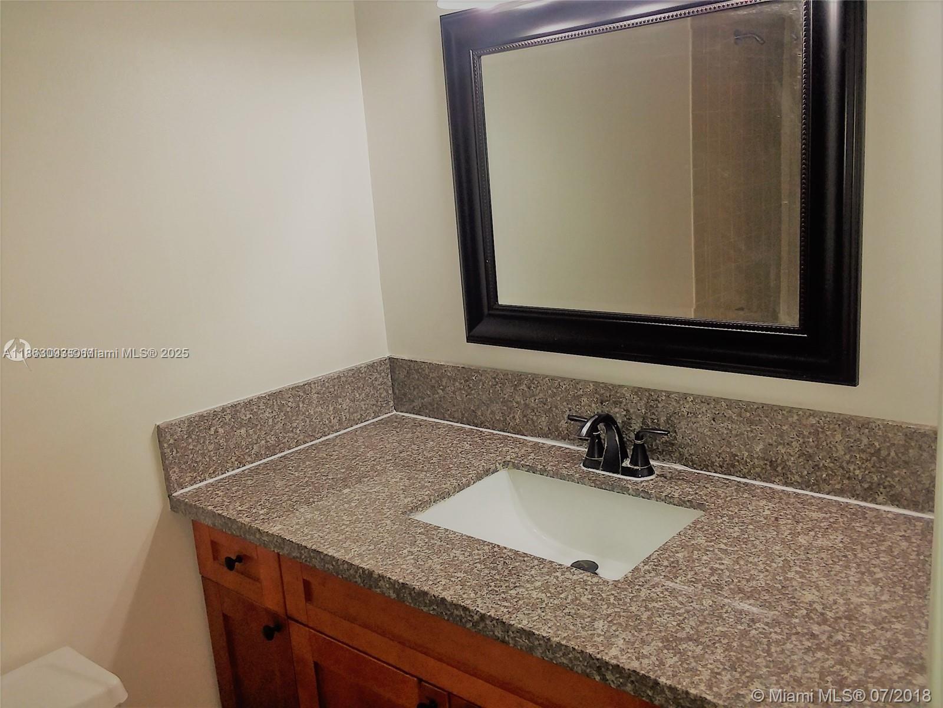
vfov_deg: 48.2
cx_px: 472
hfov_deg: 61.7
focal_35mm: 29
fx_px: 790
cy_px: 354
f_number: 1.9
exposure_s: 1/60
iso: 50
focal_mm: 2.47
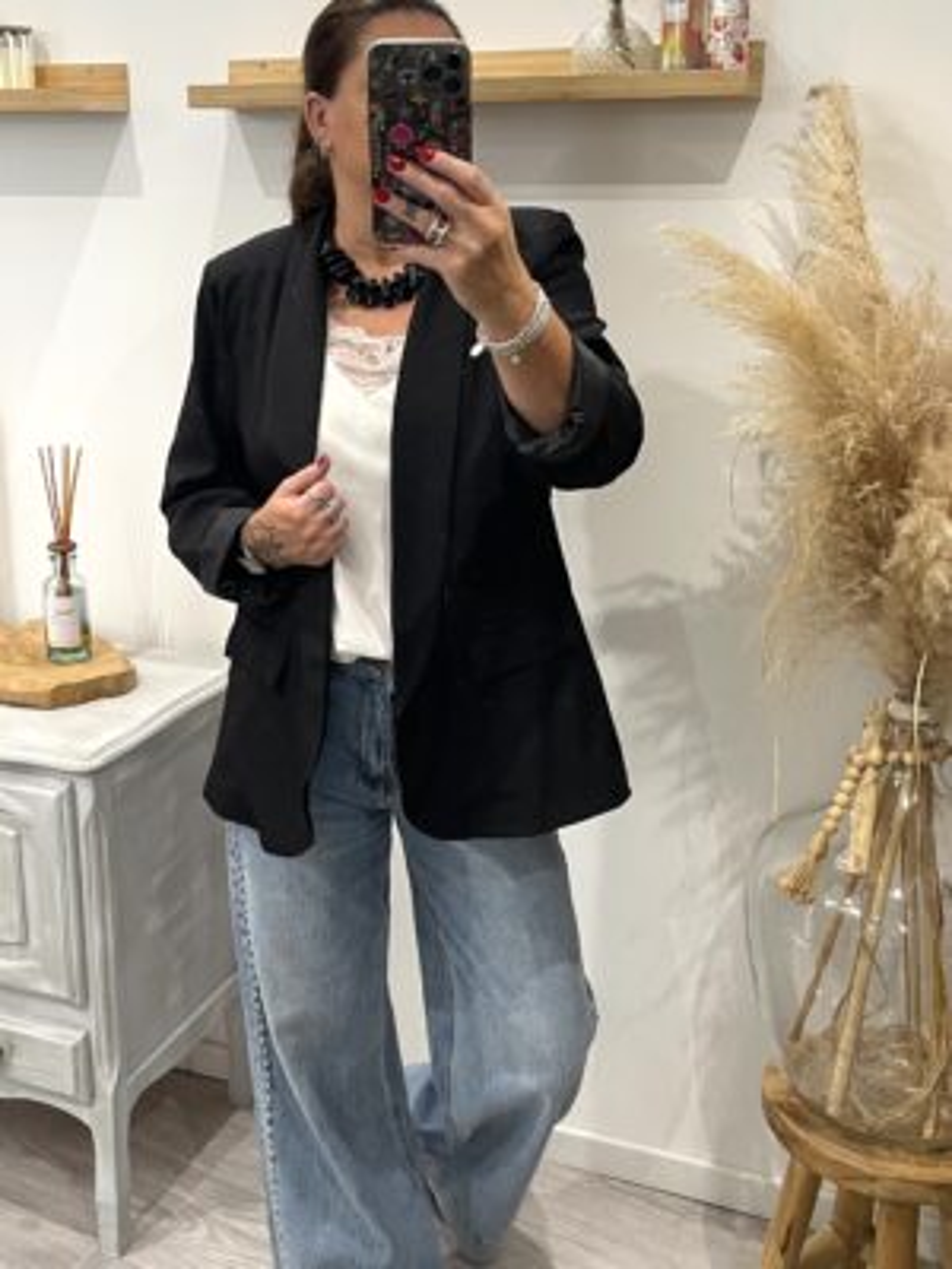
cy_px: 634
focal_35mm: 25
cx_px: 476
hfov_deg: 54.9
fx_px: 917
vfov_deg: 69.4
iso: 80
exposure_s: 1/50
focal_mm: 5.1
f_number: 1.6
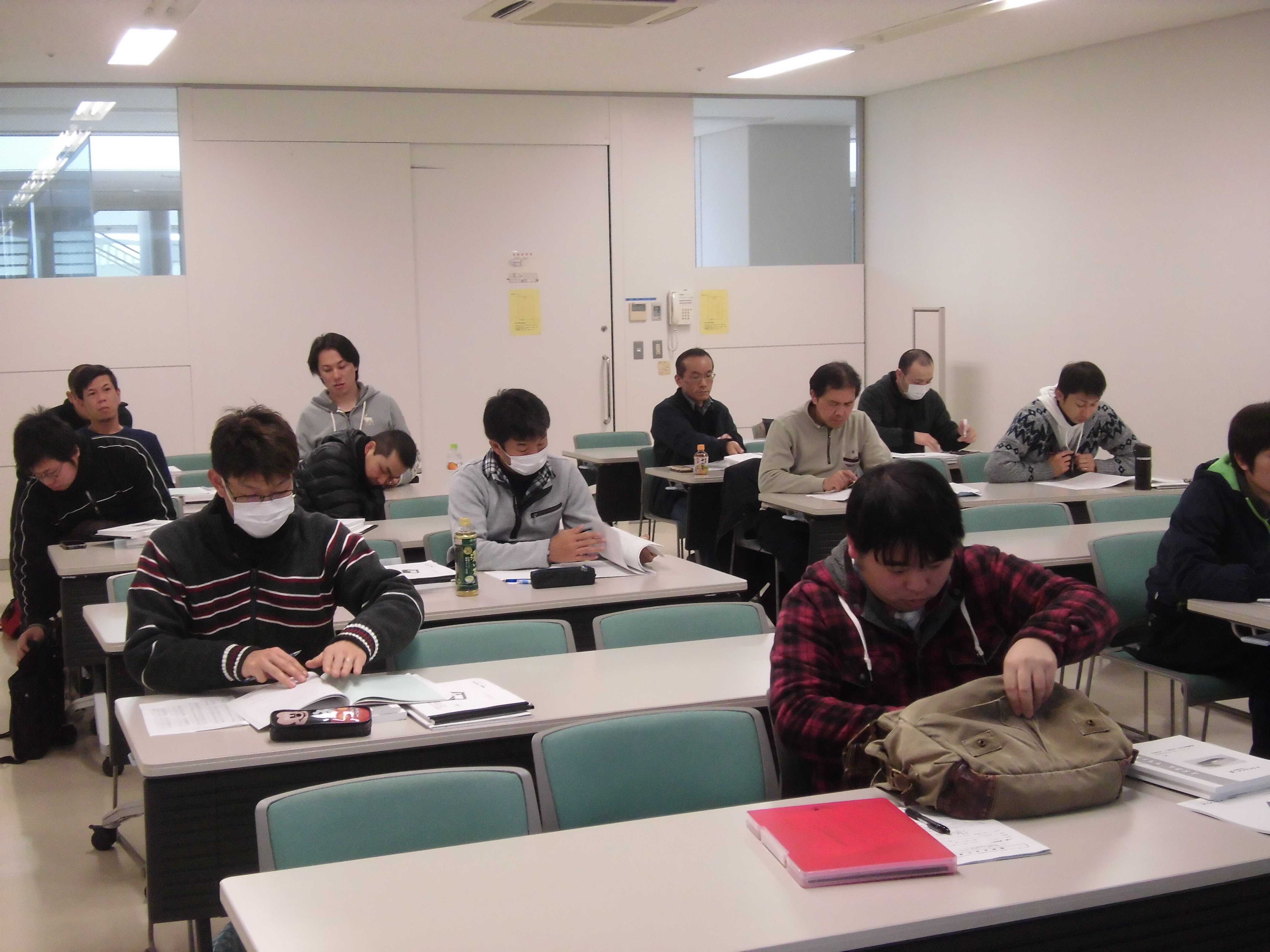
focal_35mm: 47
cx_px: 635
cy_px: 476
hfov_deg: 40.4
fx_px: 1724
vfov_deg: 30.9
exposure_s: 1/60
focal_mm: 8.3
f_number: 3.4
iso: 200
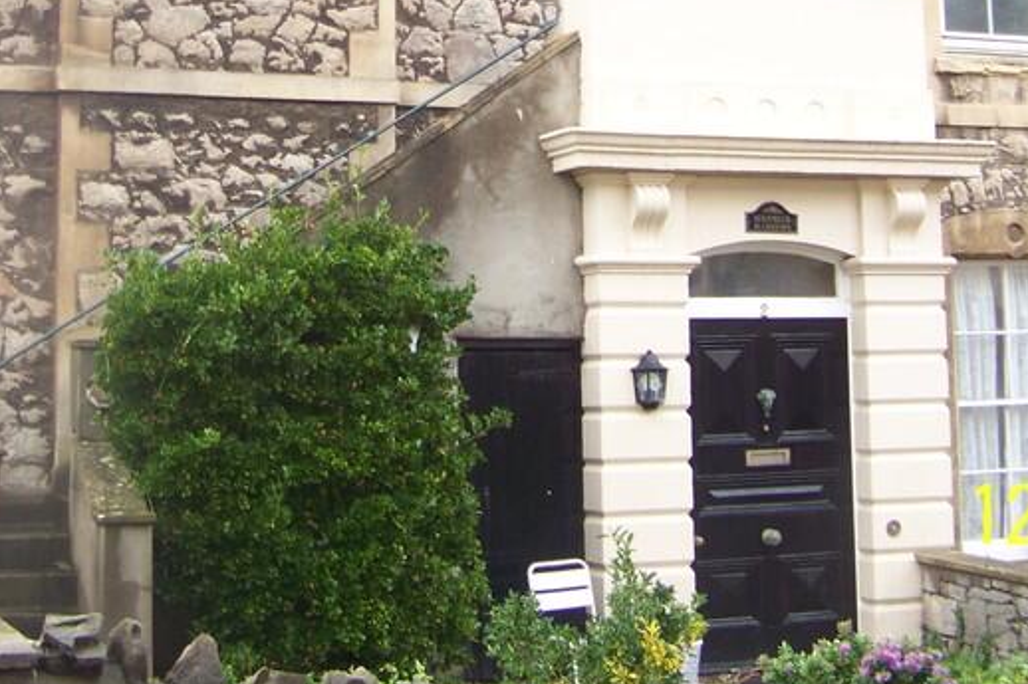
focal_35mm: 74
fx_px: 2112
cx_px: 474
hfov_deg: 27.3
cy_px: -54
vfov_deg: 17.8
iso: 66
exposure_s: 1/60
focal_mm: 5.85
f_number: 2.8
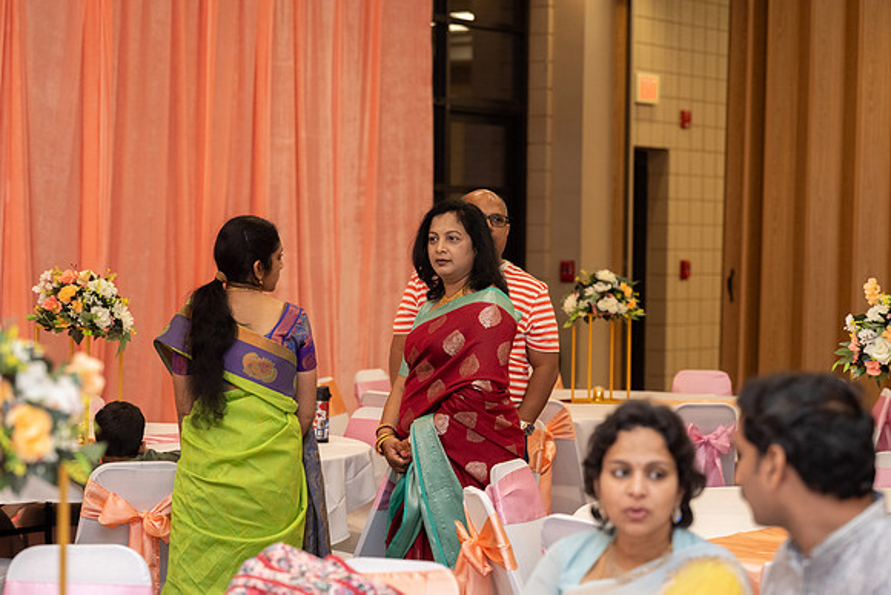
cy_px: 298
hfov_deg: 23.2
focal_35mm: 88
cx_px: 446
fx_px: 2168
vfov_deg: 15.6
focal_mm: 85
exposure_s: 1/160
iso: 1000
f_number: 3.5
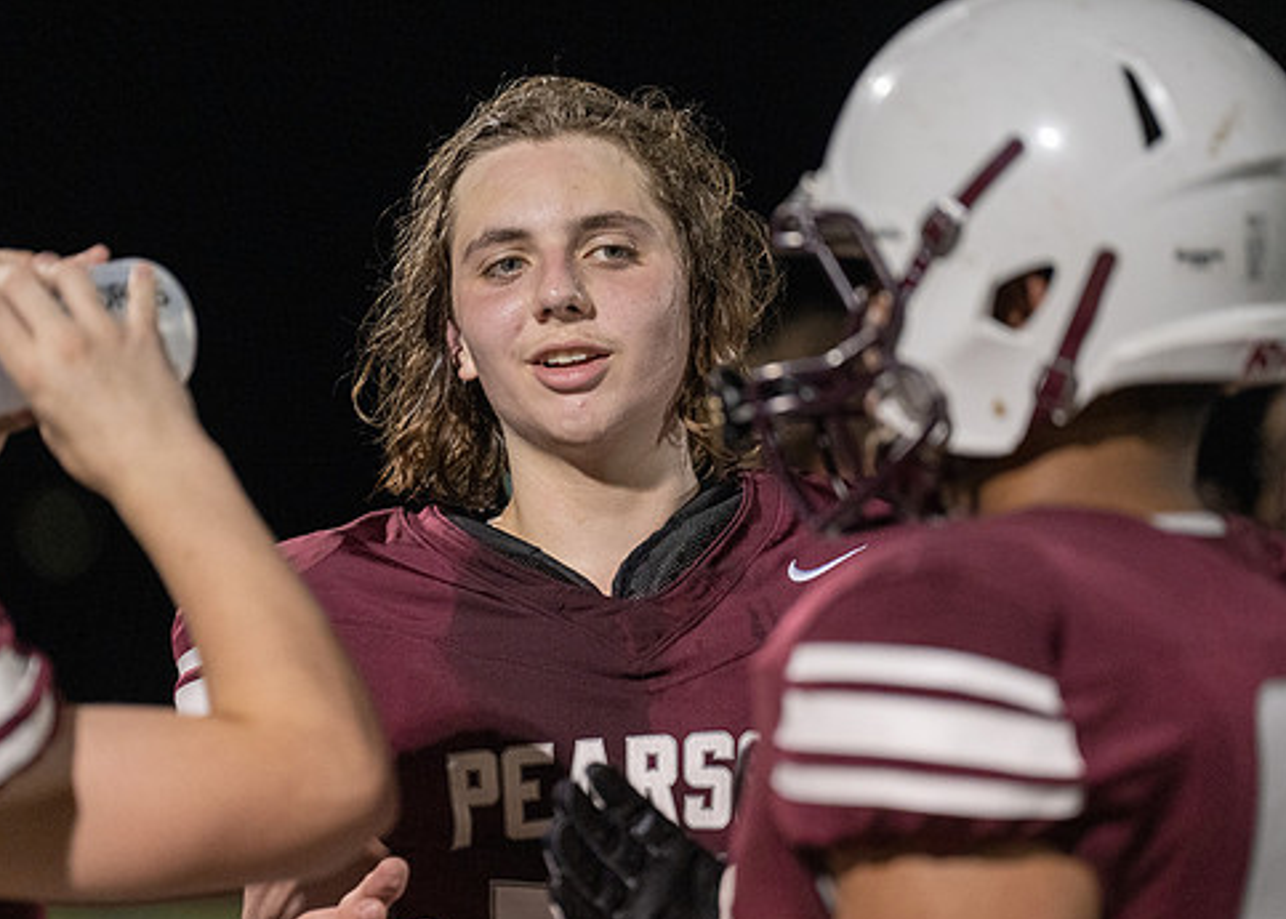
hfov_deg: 7.7
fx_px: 9569
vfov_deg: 5.5
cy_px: 501
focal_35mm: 262
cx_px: 575
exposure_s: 1/1000
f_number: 2.8
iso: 3200
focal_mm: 188
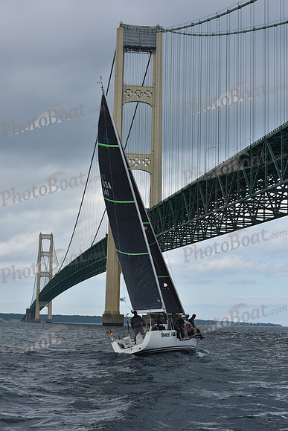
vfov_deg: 28.8
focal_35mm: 70
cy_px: 216
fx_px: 839
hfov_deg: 19.5
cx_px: 144
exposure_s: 1/800
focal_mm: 70
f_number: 9
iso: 400
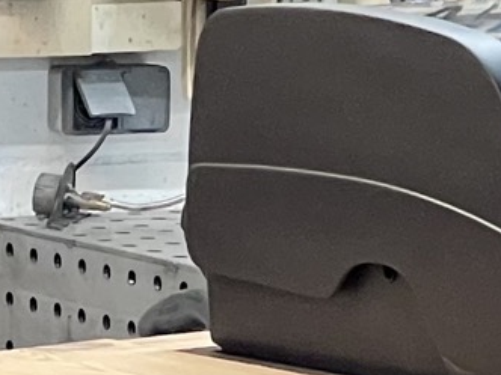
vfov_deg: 4.7
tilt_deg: -14.1
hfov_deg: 6.3
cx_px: 575
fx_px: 4530
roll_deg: -0.6
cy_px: 789
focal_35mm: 313
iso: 250
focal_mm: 6
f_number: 2
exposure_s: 1/50
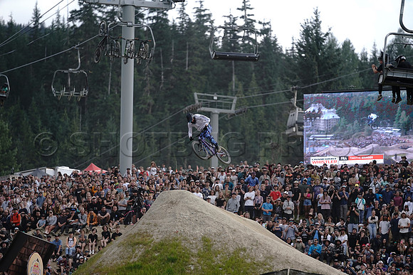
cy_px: 138
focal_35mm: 200
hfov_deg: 10.3
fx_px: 2295
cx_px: 206
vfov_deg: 6.9
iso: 200
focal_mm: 200
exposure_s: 1/1000
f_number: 2.8
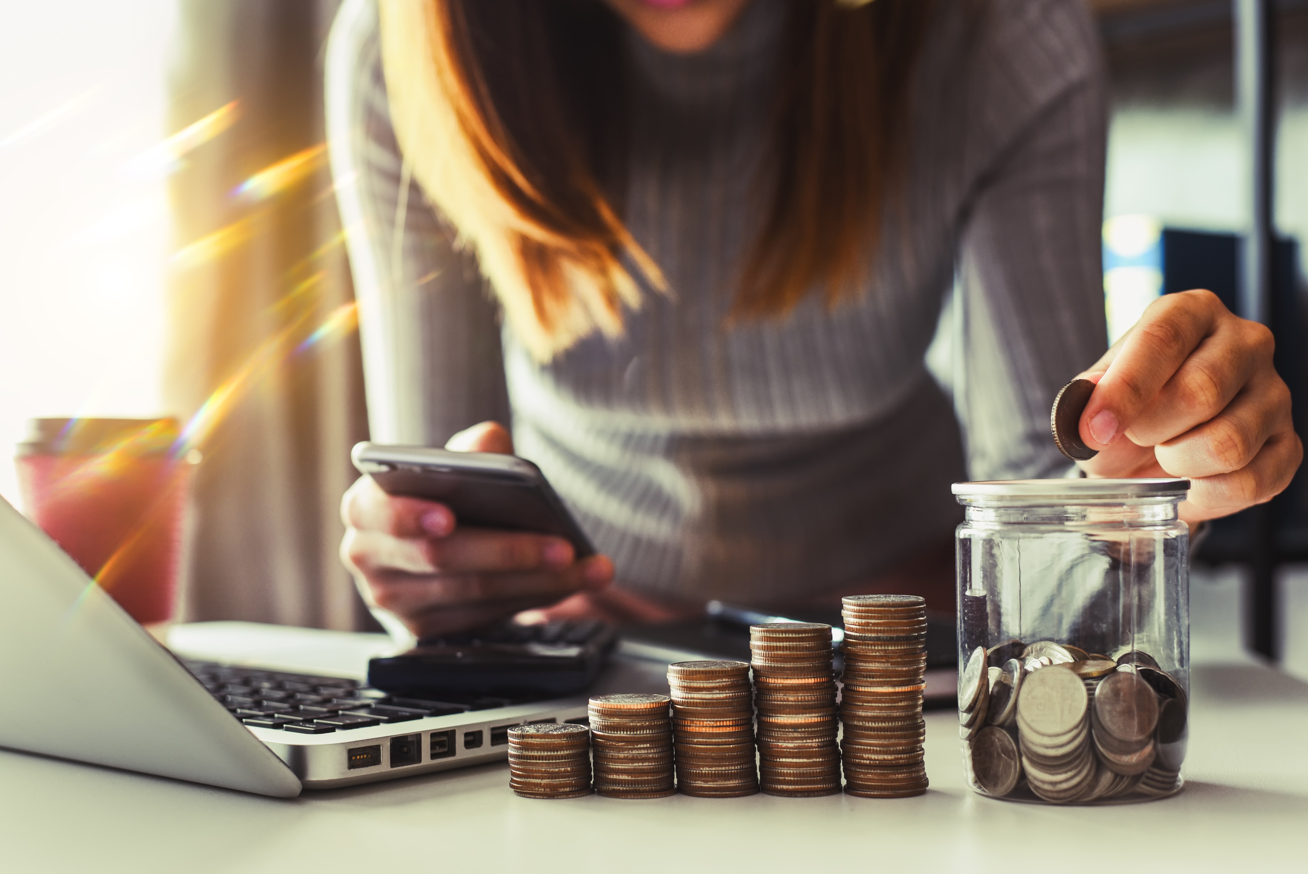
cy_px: 437
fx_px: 1817
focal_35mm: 50
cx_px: 654
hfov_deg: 39.6
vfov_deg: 27.0
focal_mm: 50
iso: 320
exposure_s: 1/20
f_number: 4
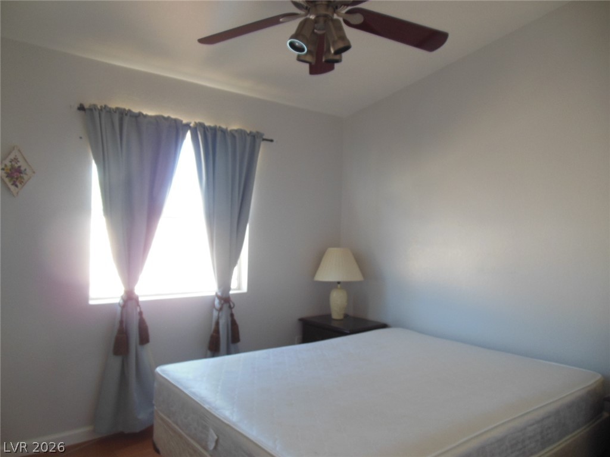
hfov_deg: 69.4
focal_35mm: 25
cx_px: 305
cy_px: 228
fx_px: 441
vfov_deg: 54.9
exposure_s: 1/30
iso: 125
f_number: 3.2
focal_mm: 4.5
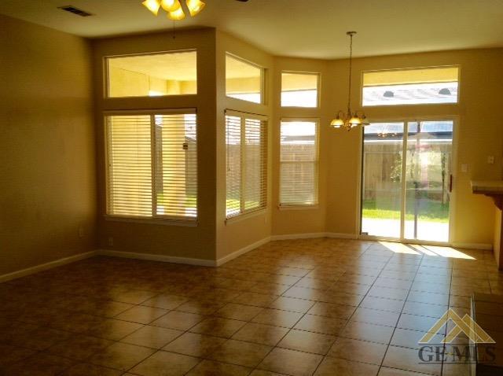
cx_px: 252
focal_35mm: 35
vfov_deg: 40.6
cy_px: 188
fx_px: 508
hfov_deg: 52.7
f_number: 2.4
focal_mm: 4.28
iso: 50
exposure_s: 1/392
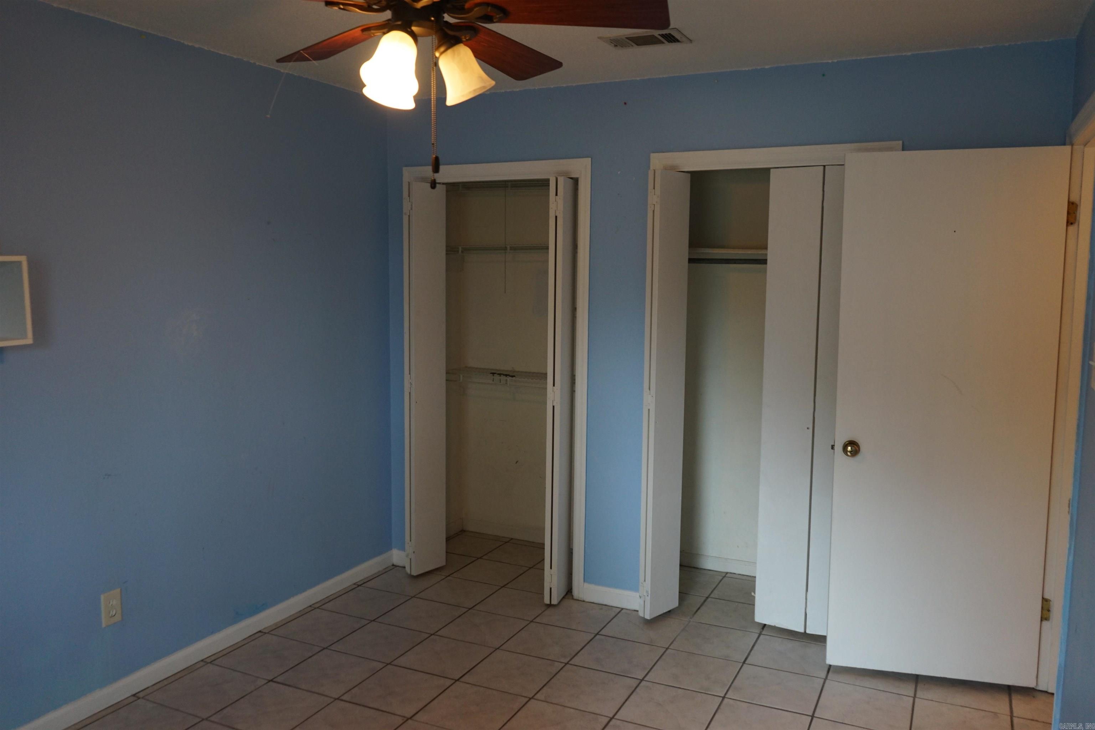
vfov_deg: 46.4
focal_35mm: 28
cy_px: 365
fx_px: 852
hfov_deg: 65.5
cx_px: 548
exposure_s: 1/160
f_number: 4
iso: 1600
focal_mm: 28
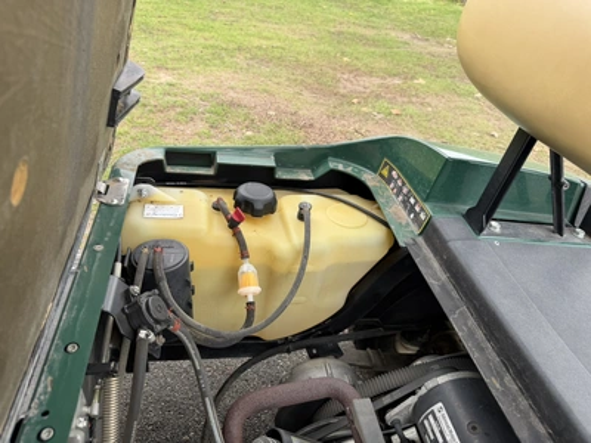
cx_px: 296
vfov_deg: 56.8
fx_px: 410
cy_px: 222
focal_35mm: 24
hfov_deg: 71.6
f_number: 1.78
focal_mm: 6.76
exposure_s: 1/245
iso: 64
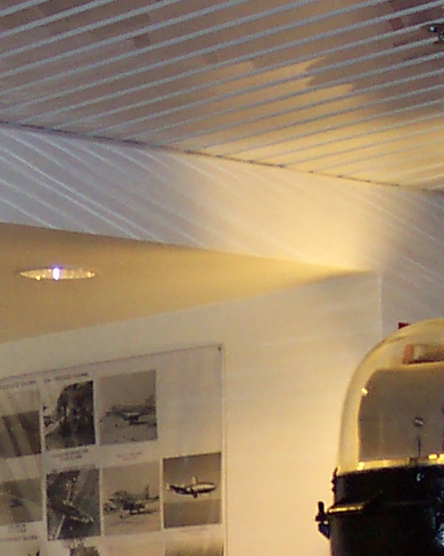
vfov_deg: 11.9
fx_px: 2597
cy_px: 727
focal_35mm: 158
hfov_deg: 9.6
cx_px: -83
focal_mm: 8
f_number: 2.8
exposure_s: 1/30
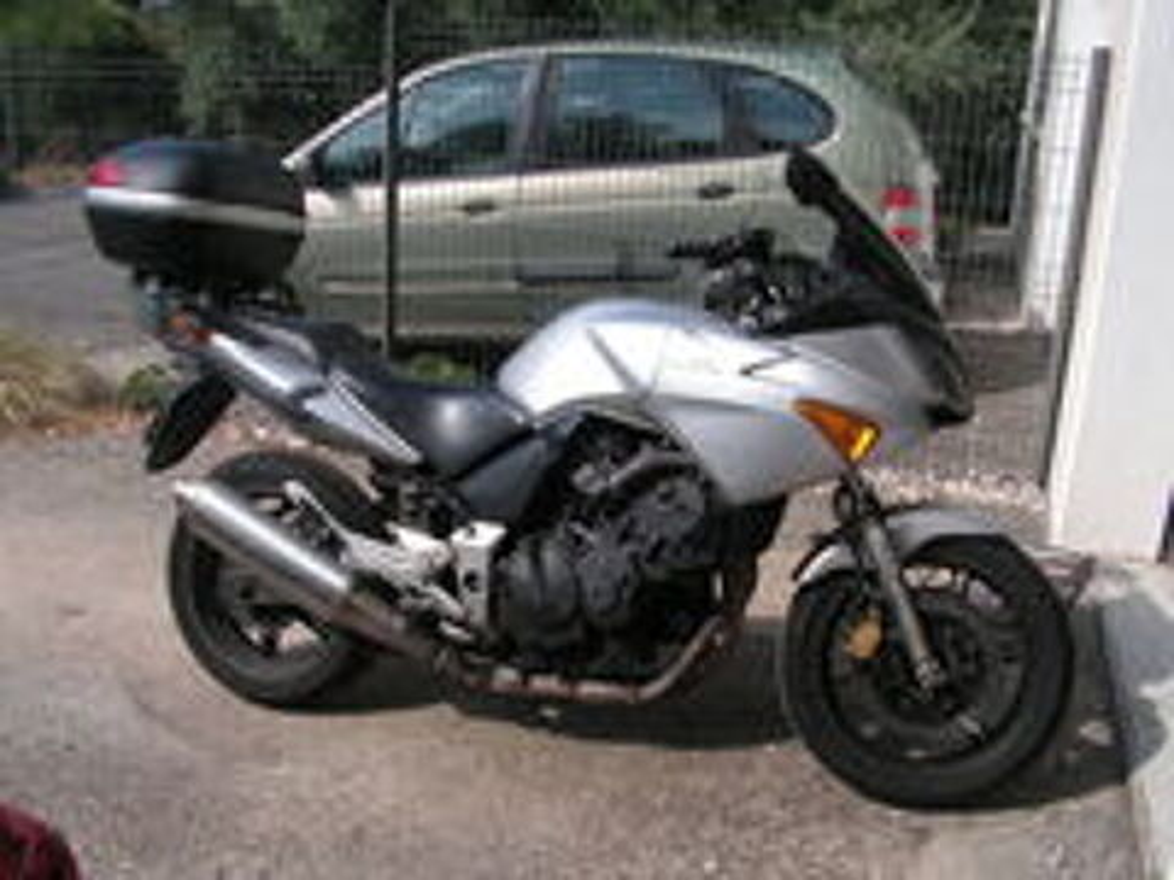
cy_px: 440
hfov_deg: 51.4
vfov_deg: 39.7
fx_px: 1221
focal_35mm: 36
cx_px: 587
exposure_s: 1/320
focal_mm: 6
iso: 50
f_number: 4.8
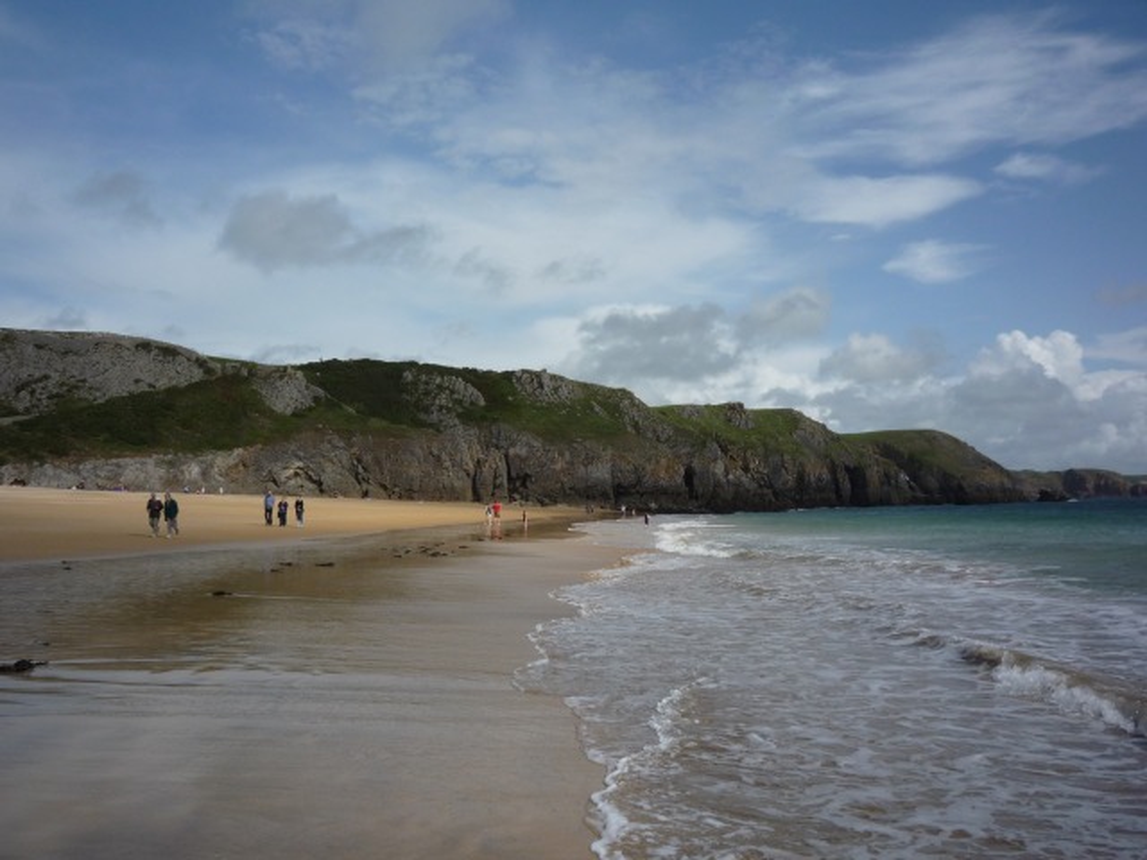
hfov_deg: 56.8
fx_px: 1060
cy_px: 430
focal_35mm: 32
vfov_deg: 44.2
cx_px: 574
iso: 100
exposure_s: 1/640
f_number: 5.6
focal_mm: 5.2
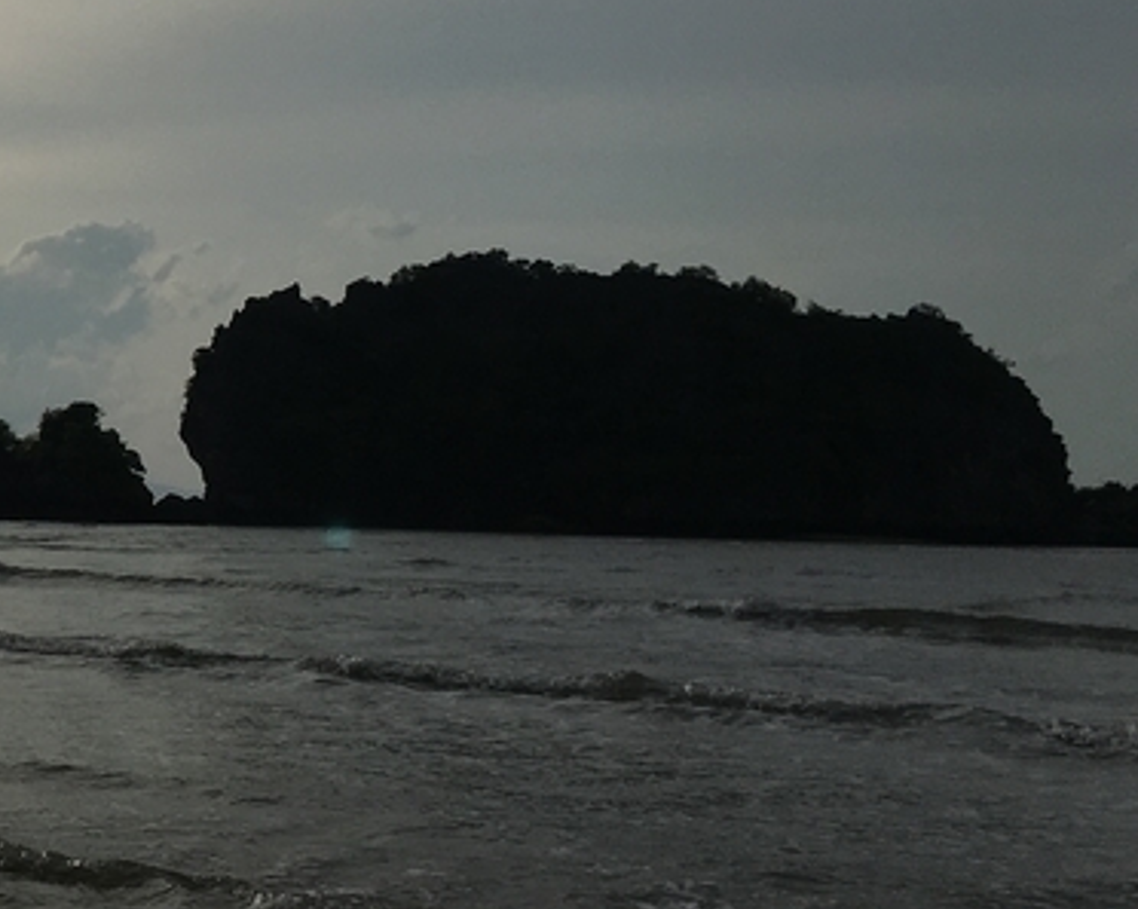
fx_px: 2625
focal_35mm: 78
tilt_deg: +8.0
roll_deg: -1.9
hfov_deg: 21.9
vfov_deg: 19.4
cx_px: -367
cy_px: 153
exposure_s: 1/6410
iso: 25
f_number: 2.2
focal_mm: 4.15
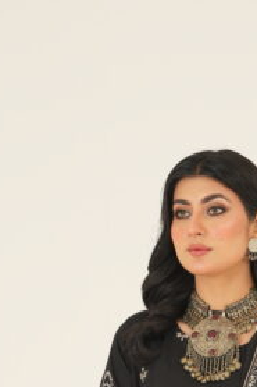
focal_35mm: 387
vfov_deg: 5.3
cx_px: 256
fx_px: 4149
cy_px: 600
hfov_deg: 3.5
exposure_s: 1/250
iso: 200
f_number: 5
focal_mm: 105
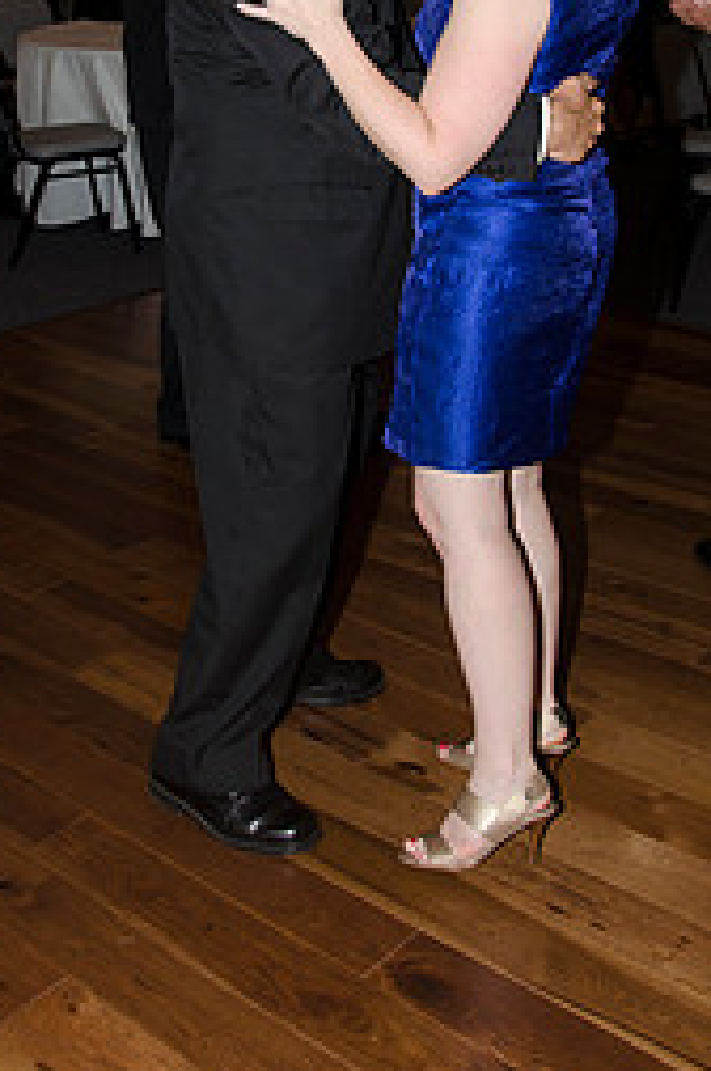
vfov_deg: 38.9
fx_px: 1426
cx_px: 296
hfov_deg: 28.0
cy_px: 157
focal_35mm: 48
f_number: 9
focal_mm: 18
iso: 640
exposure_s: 1/60
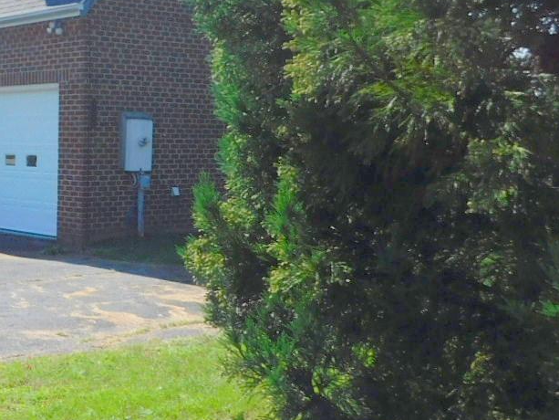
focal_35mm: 60
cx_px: -103
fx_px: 969
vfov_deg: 24.4
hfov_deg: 28.3
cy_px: 189
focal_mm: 4
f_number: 6
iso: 125
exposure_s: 1/500
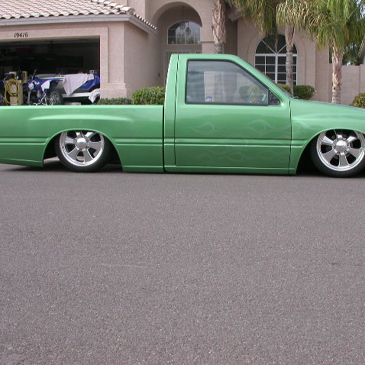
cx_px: 209
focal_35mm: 45
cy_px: 182
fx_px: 537
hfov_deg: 37.5
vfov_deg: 37.6
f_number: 6.7
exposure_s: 1/237
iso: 100
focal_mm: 7.85
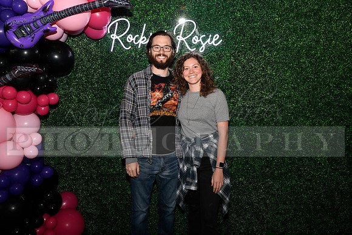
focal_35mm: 31
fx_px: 303
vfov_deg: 42.3
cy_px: 118
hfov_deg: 60.3
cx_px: 176
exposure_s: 1/60
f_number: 6.3
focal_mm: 31
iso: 500
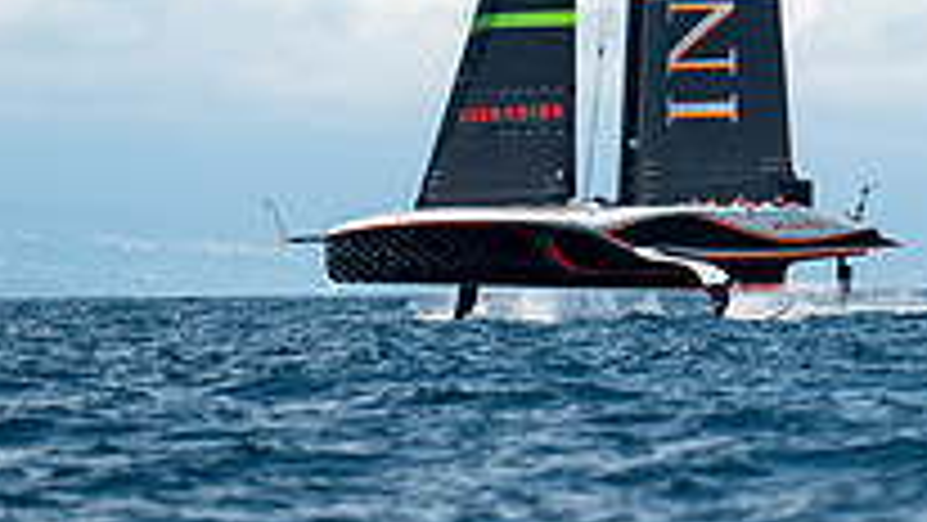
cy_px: -118
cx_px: 785
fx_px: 18440
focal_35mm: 750
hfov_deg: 2.9
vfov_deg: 1.6
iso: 100
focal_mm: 200
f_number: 2.8
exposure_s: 1/3200
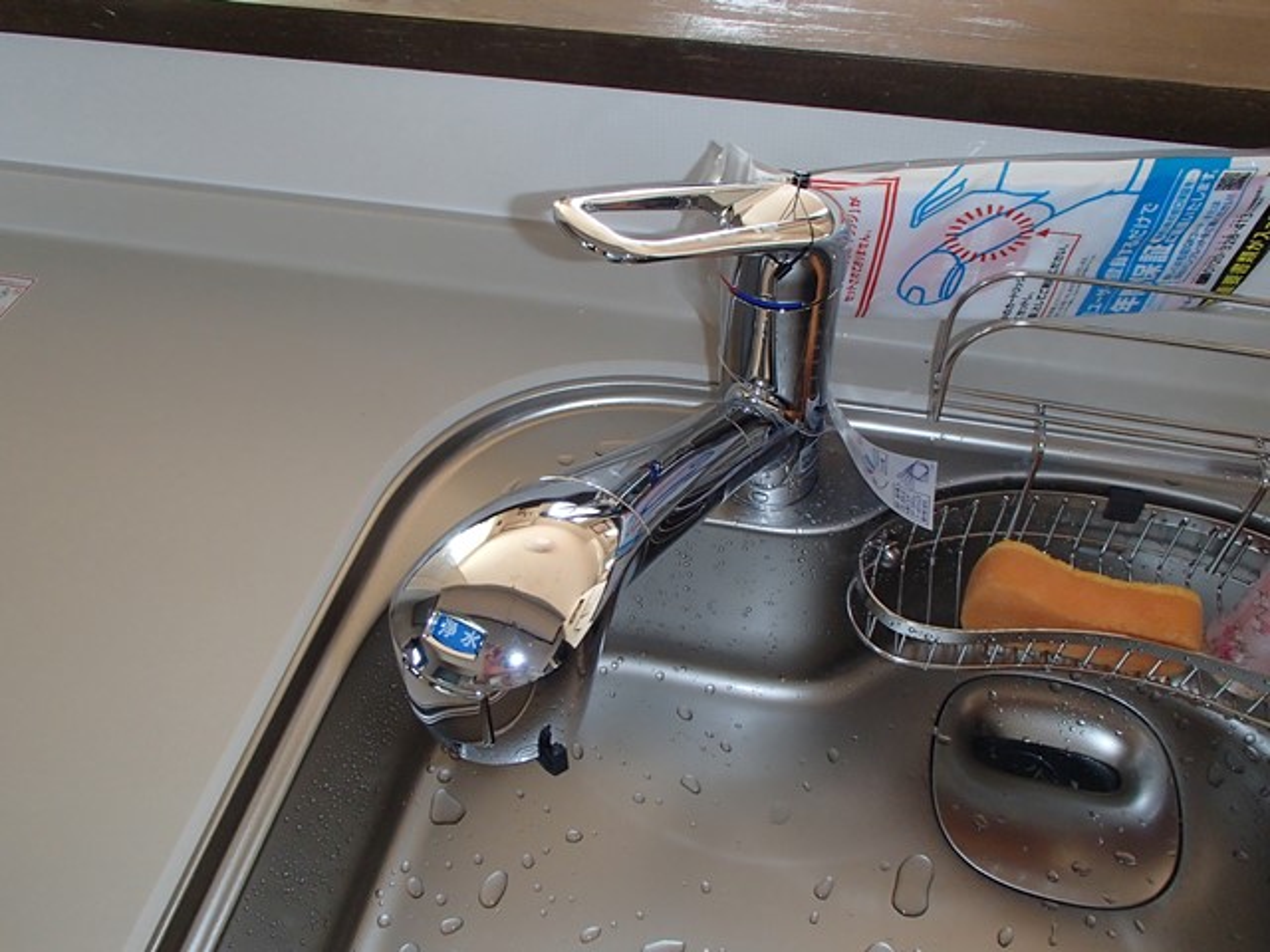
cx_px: 635
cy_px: 476
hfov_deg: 63.4
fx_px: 1027
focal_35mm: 28
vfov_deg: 49.7
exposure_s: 1/30
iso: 400
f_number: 3.9
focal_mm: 5
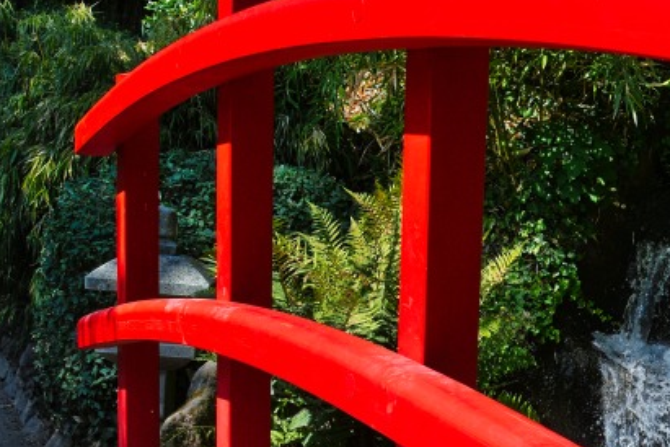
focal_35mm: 70
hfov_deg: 27.5
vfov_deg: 19.2
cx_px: 633
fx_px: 1303
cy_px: 385
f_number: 9
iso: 200
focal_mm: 24
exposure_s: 1/320
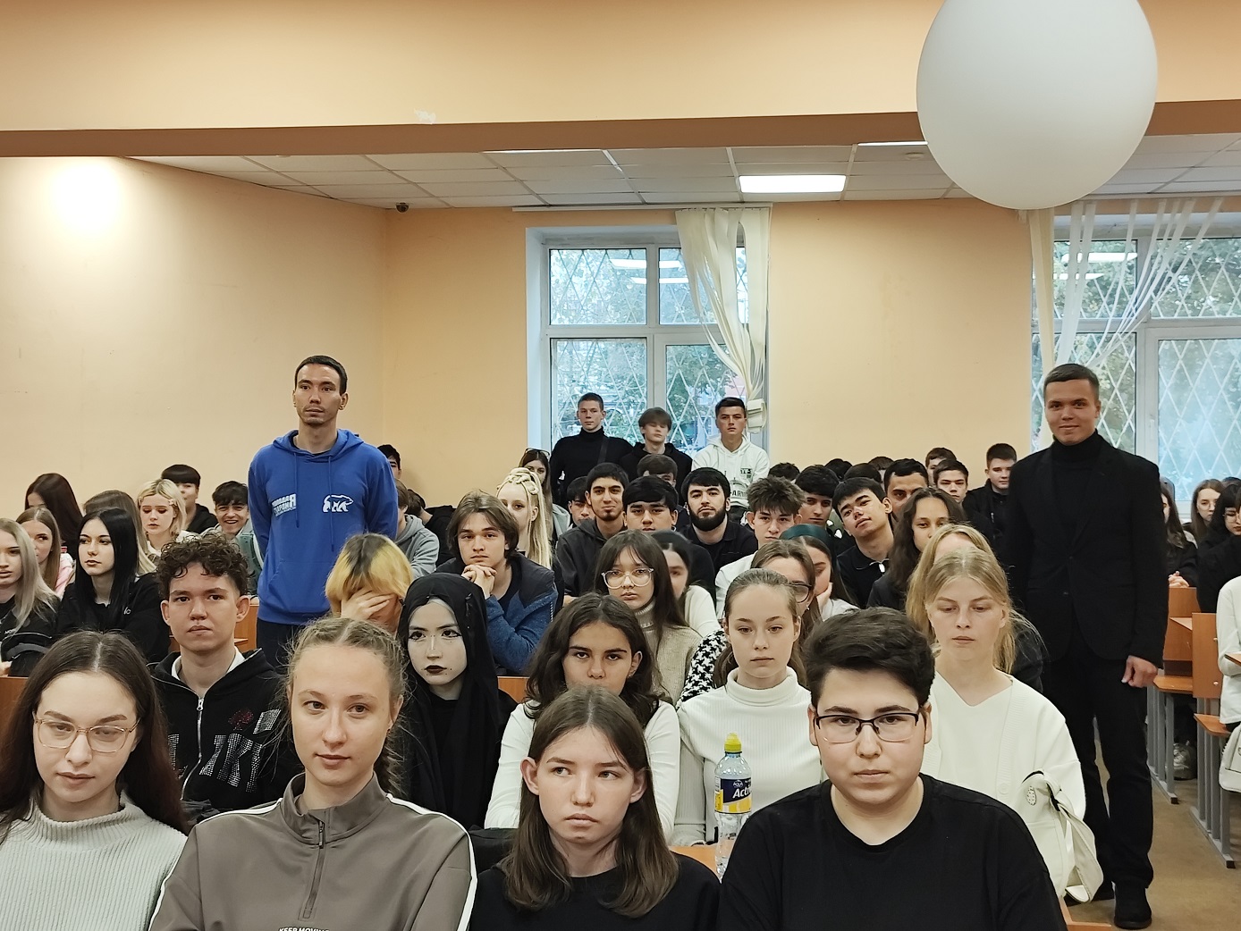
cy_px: 466
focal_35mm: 48
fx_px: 1721
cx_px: 620
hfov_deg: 39.6
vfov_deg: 30.3
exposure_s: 1/50
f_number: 1.79
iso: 80
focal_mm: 4.71
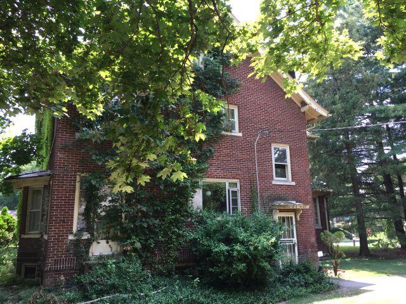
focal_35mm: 29
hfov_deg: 61.7
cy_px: 152
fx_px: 340
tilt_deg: +11.5
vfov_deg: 48.2
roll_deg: -0.5
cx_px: 203
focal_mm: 4.15
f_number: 2.2
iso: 32
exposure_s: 1/153
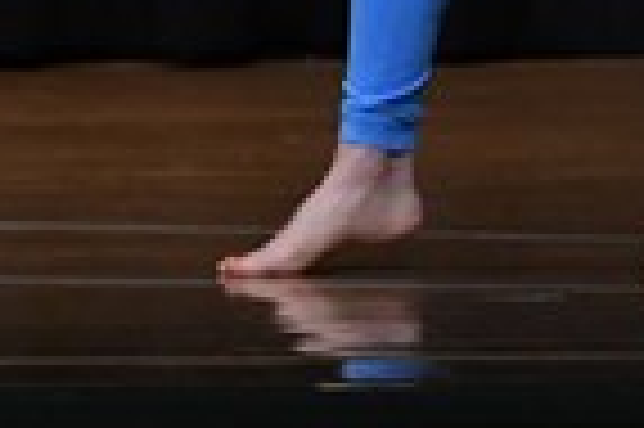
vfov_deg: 1.1
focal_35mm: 1221
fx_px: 21817
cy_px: -568
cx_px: 106
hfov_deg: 1.7
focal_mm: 150
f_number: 5.6
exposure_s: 1/400
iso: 5000
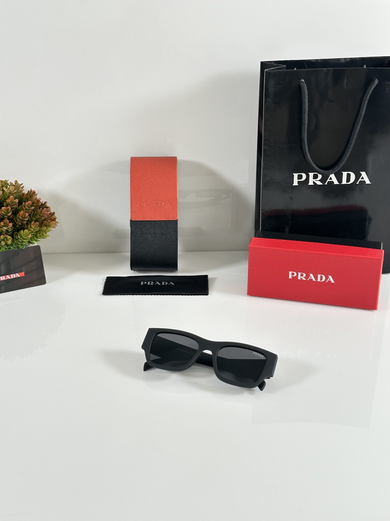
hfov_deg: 30.3
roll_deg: +0.7
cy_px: 260
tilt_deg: -26.4
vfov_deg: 39.7
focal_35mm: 48
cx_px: 195
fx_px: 721
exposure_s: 1/97
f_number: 1.78
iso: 80
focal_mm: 6.86
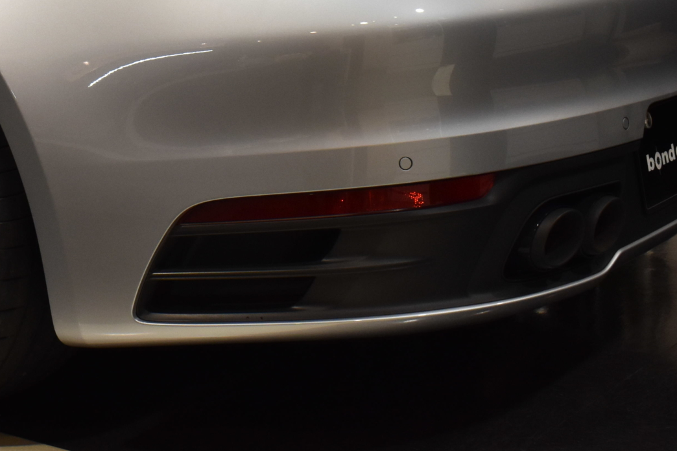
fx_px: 1452
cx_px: -14
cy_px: -3
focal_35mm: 77
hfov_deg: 24.9
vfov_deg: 17.3
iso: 900
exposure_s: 1/30
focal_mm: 21
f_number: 8
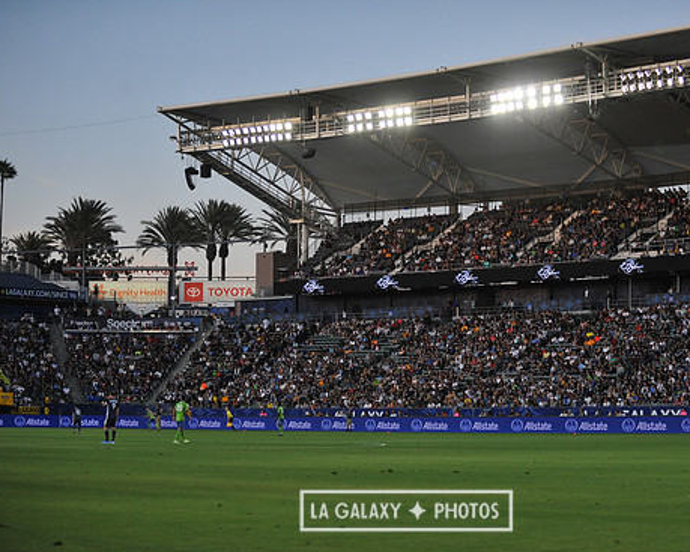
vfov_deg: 18.5
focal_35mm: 83
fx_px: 1695
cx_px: 406
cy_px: 284
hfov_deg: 23.0
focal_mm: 70
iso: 1600
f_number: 2.8
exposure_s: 1/2500
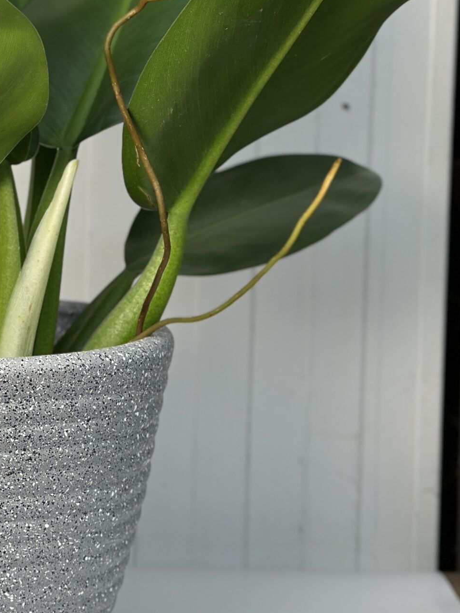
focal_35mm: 96
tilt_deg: -2.8
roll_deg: -1.5
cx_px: 10
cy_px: 142
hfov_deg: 15.2
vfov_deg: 20.3
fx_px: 1701
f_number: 1.78
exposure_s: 1/147
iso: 64
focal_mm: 6.86
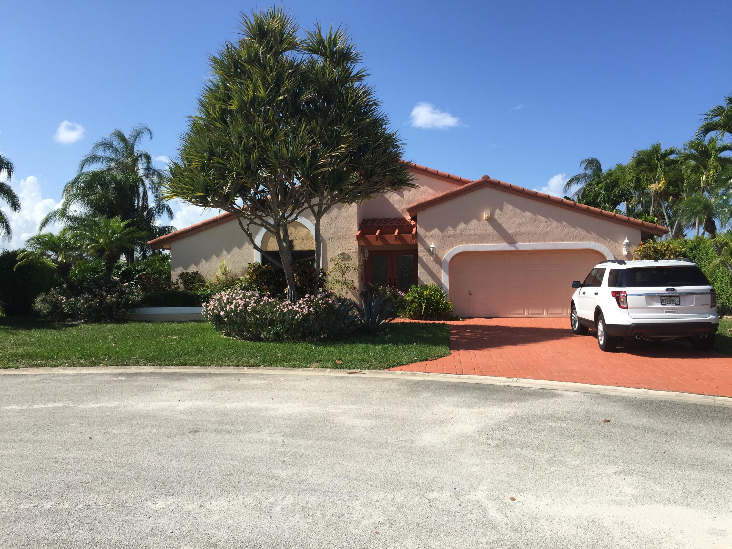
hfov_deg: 61.7
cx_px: 366
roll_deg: +0.3
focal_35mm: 29
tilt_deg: +2.5
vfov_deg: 48.2
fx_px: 613
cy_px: 274
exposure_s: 1/1980
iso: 32
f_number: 2.2
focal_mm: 4.15
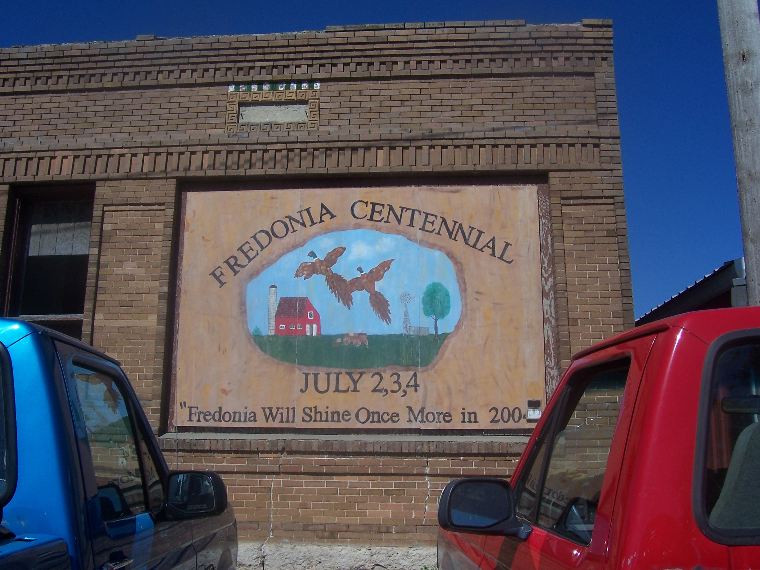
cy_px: 285
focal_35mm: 34
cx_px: 380
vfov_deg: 41.8
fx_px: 746
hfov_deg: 54.0
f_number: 5.6
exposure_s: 1/1000
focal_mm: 5.6
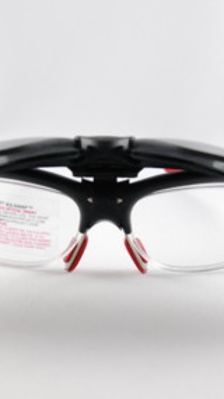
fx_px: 918
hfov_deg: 13.9
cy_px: 204
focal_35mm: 87
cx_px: 119
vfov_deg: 24.5
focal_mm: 35
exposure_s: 1/125
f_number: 8
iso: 1600
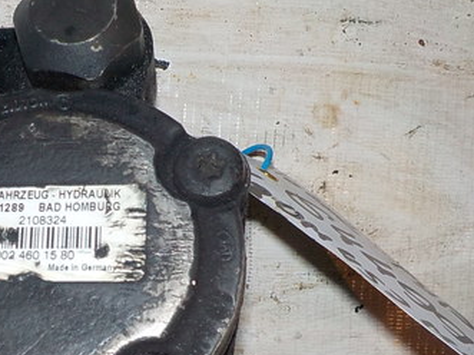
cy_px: 283
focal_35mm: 58
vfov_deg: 24.8
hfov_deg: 32.1
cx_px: 73
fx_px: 794
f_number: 3.3
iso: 200
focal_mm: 4.1
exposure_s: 1/30
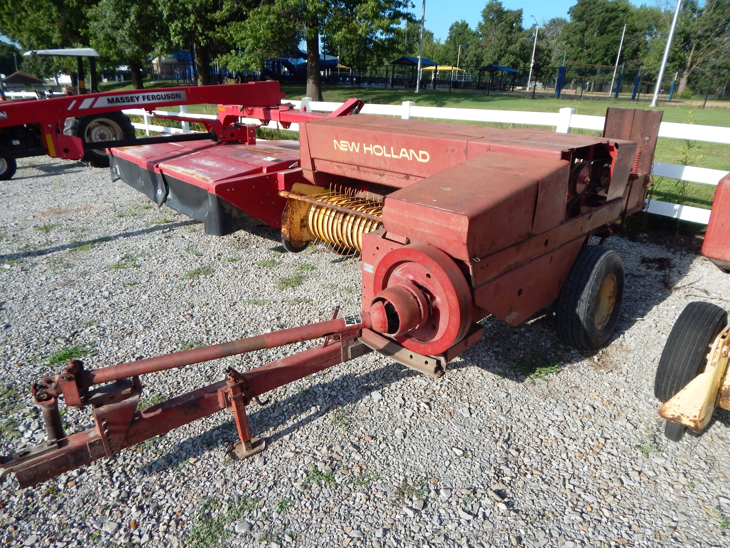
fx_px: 464
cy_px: 274
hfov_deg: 76.4
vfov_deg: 61.1
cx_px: 365
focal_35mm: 22
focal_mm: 4
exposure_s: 1/400
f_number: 6
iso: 125
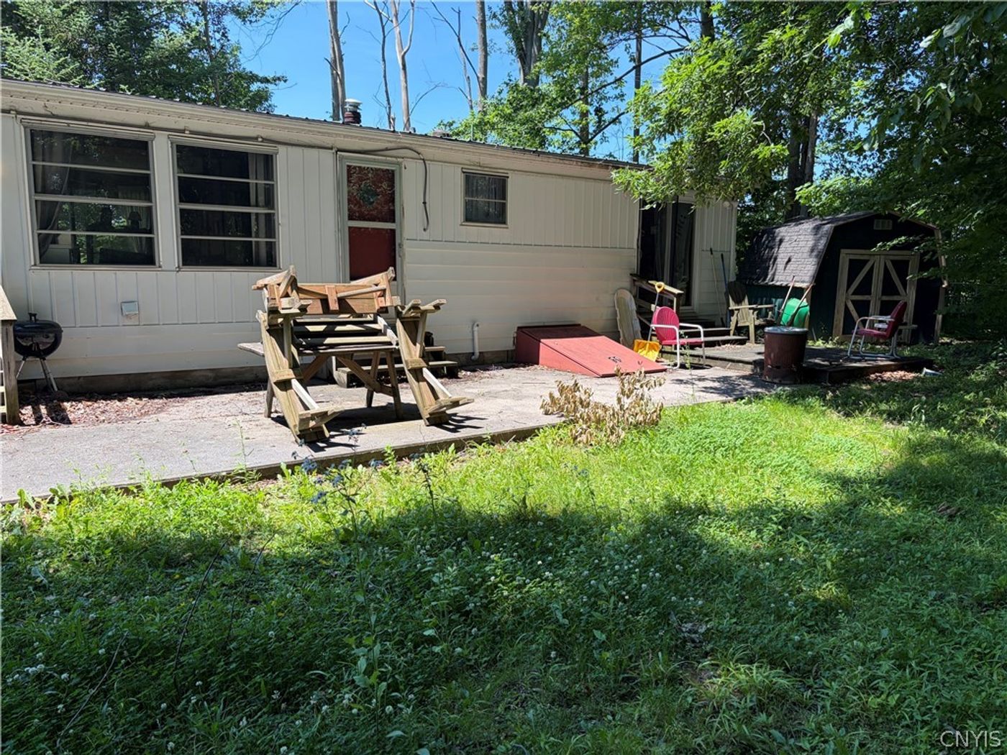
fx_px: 756
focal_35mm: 26
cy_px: 378
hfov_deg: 67.3
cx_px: 504
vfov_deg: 53.1
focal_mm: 5.96
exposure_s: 1/907
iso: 50
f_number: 1.6
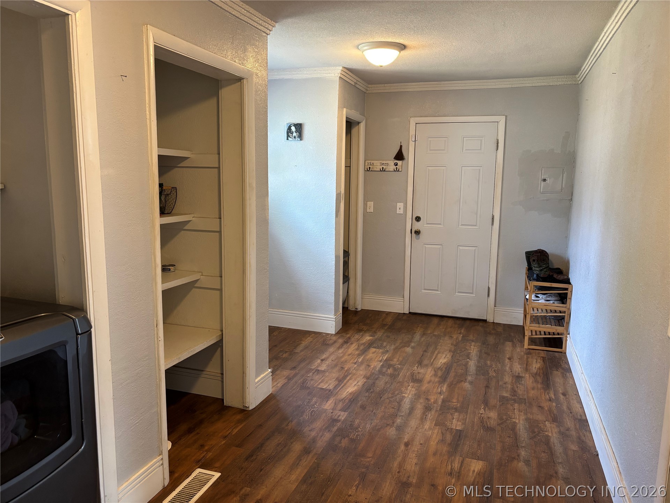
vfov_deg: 53.1
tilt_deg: -8.3
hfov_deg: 67.3
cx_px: 335
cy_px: 252
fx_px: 503
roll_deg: -1.0
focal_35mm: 26
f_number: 1.6
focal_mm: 5.96
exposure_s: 1/60
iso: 160
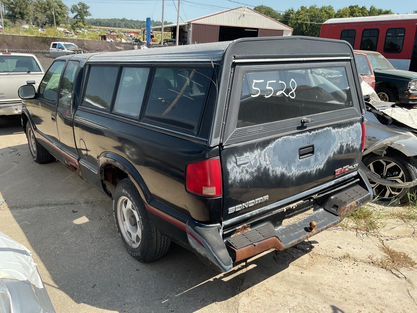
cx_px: 208
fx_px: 349
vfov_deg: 48.2
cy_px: 156
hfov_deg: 61.7
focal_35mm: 29
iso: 16
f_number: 1.8
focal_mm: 3
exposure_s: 1/912
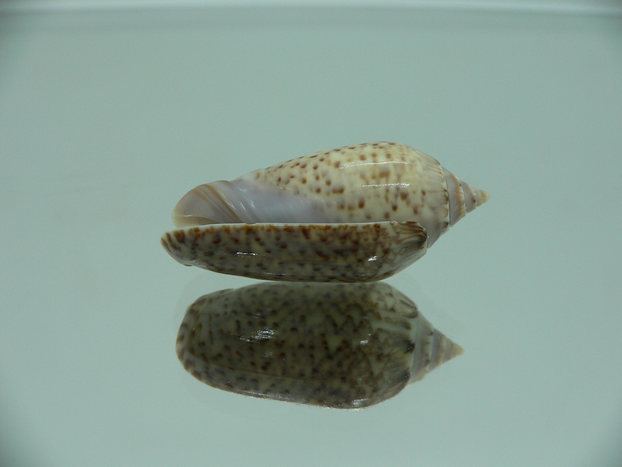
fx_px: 629
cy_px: 234
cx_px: 311
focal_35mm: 35
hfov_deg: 52.6
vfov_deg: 40.7
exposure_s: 1/60
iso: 80
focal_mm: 4.6
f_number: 2.8
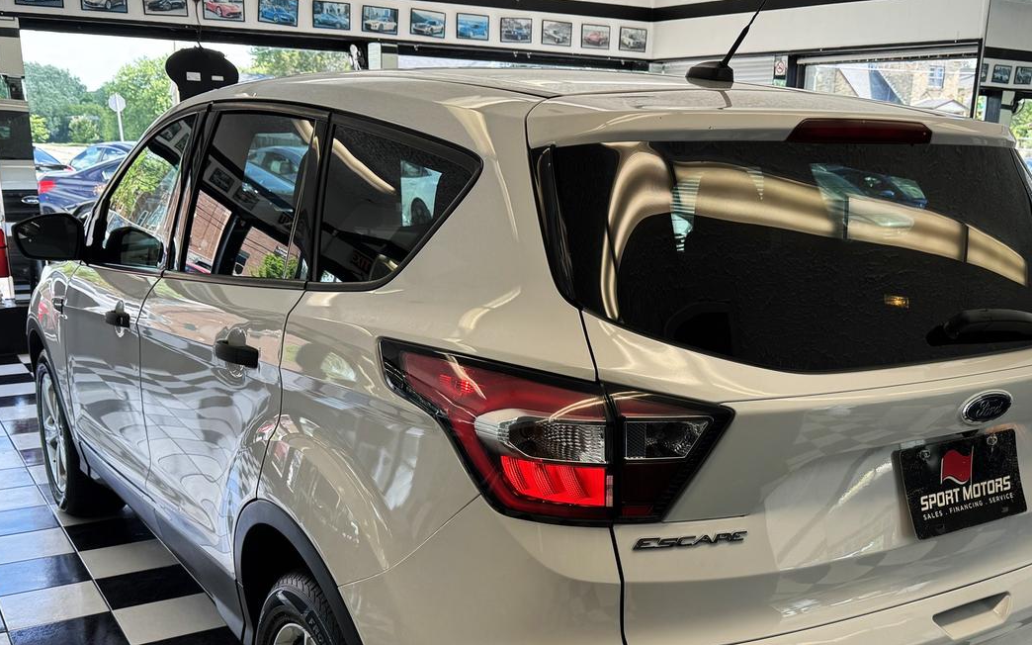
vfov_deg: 32.2
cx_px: 590
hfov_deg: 50.2
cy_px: 472
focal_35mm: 39
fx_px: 1097
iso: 64
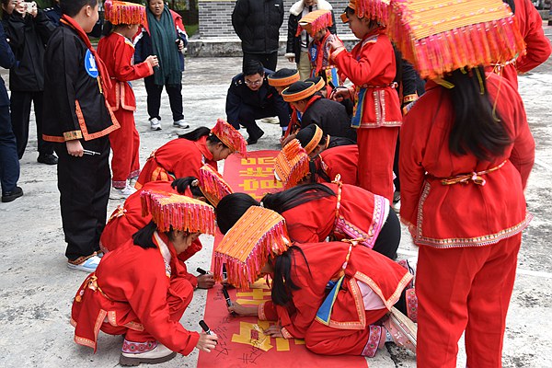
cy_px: 184
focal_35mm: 44
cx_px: 276
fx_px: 675
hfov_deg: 44.5
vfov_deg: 30.5
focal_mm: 44
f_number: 5.6
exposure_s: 1/125
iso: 400
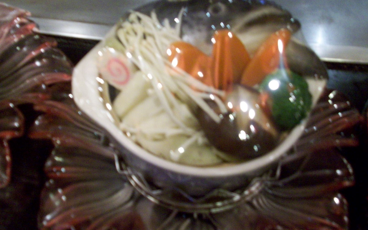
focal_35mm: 46
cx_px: 198
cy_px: 70
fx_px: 461
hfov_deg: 43.5
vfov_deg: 27.7
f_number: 2.8
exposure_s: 1/8
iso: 211
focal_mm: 5.7
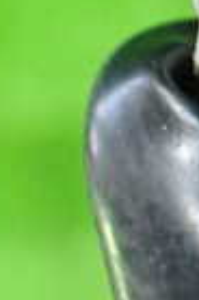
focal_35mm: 144
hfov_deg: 8.9
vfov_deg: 14.2
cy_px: 63
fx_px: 1200
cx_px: 417
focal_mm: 5.79
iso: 1000
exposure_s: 1/30
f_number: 2.4
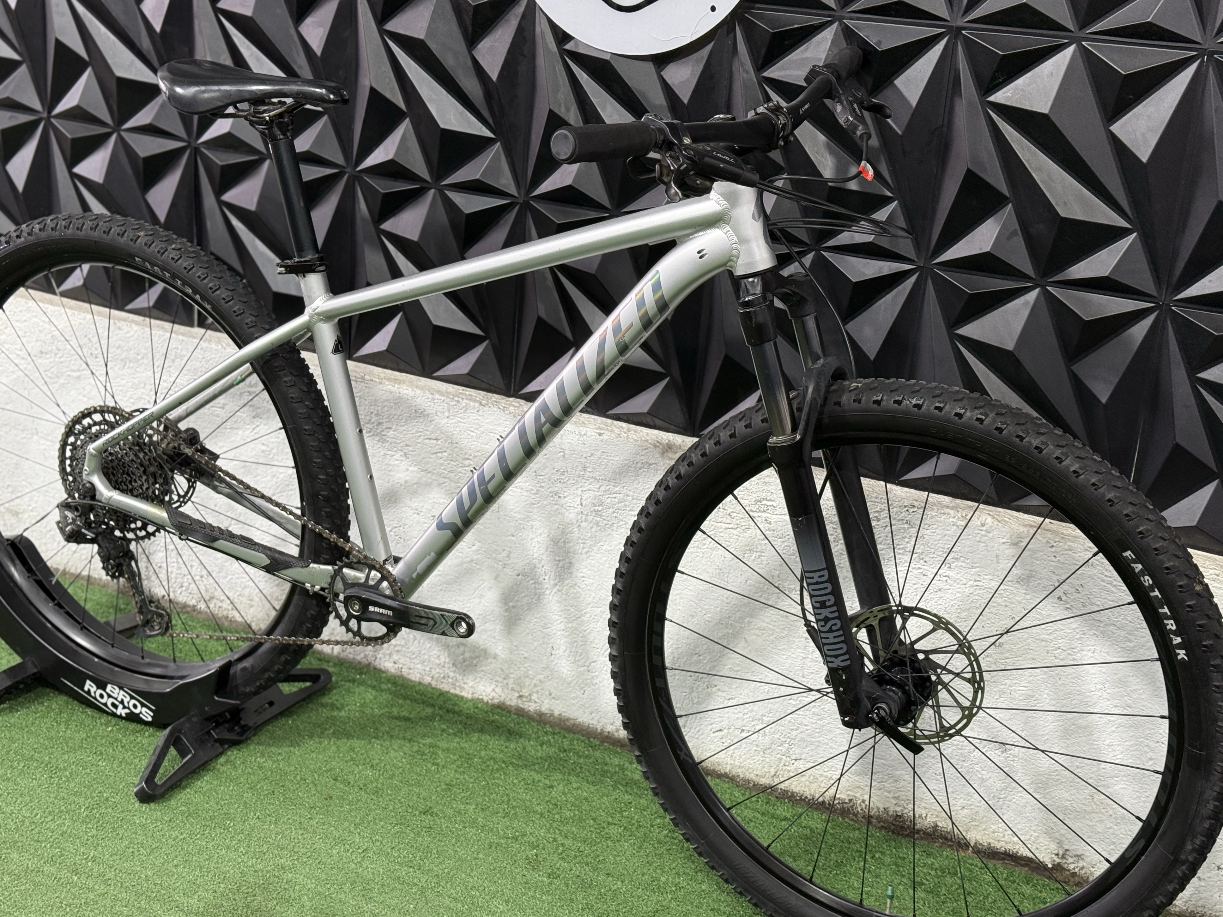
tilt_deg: -19.6
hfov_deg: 38.2
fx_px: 1766
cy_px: 474
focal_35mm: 50
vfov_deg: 29.1
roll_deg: -4.4
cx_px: 589
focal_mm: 6.76
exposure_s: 1/60
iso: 125
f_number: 1.78
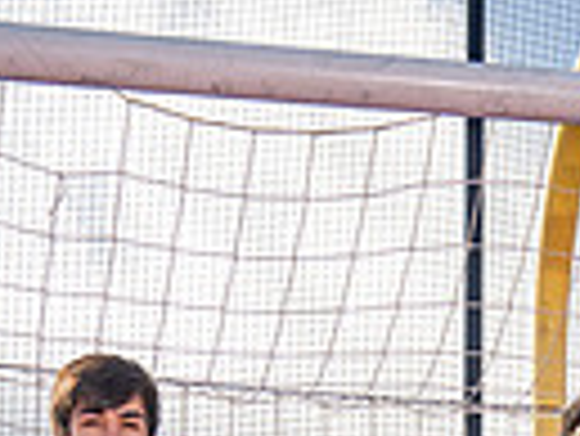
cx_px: 504
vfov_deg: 12.9
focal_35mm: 94
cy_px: 971
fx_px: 1576
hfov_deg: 20.5
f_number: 5.6
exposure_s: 1/250
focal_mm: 28
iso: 100
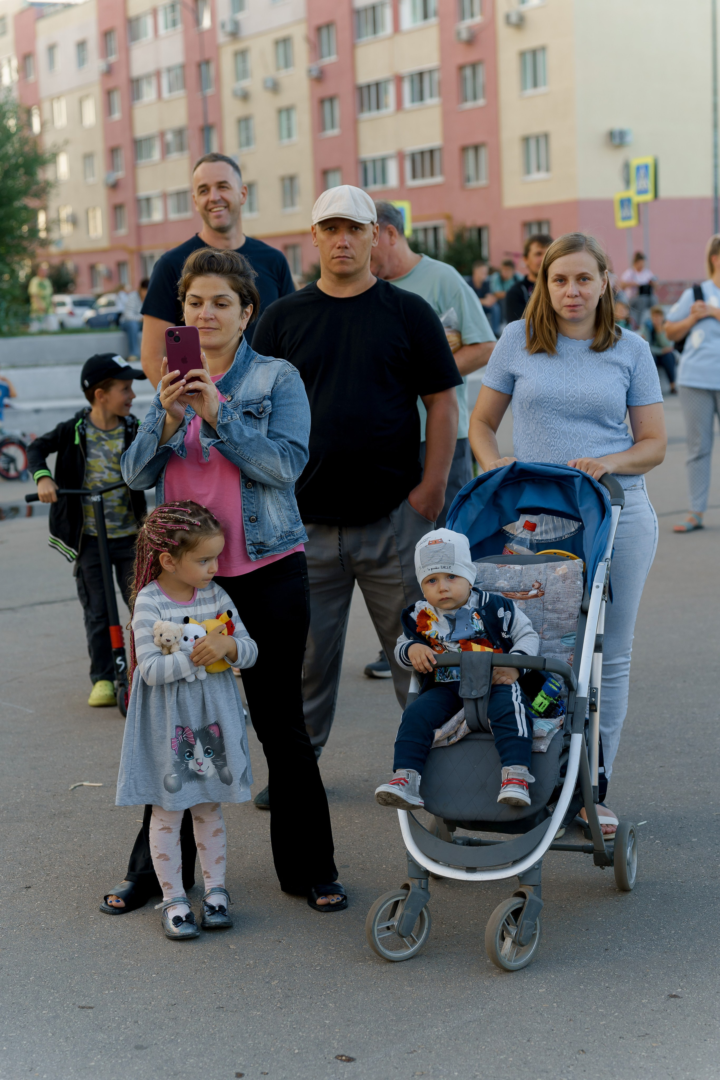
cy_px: 540
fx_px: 1830
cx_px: 360
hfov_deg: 22.3
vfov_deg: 32.9
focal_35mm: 61
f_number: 3.5
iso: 320
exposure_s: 1/200
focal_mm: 61
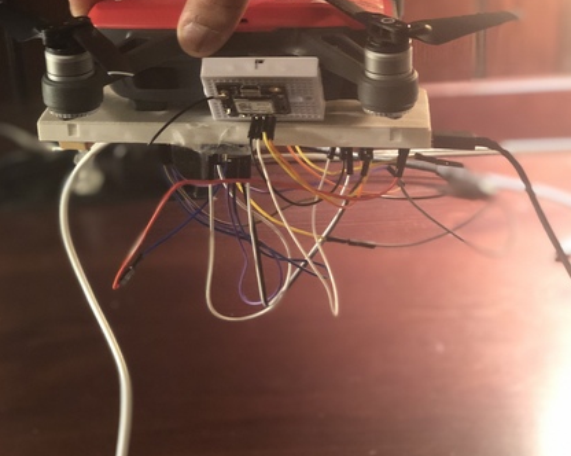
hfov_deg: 27.2
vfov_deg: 21.7
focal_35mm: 70
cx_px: 287
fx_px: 1182
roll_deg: +3.2
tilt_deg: -21.9
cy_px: 156
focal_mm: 6
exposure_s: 1/8
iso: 200
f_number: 2.4
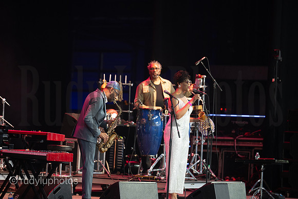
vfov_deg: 6.9
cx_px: 149
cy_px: 100
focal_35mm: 200
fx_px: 1656
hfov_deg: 10.3
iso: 1600
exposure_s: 1/320
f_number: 2.8
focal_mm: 200
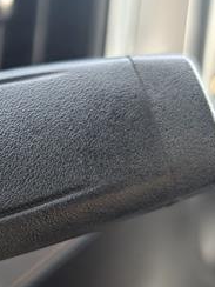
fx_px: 522
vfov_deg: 30.5
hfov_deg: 21.6
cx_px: -45
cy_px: 194
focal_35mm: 63
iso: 1136
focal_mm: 6.9
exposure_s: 1/667
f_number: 1.68
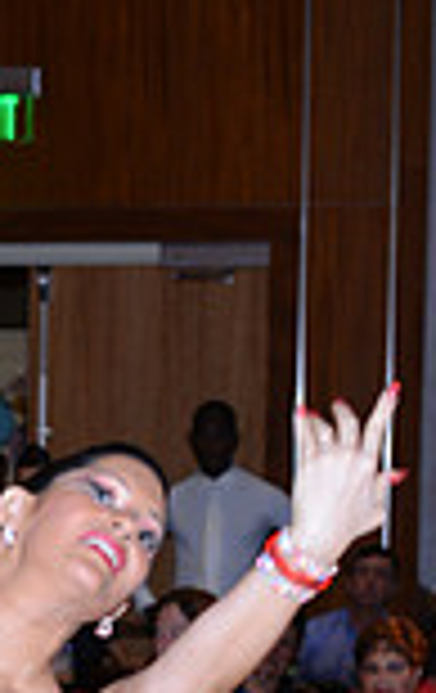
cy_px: 1260
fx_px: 5067
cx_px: -335
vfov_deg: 7.6
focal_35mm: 268
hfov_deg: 4.9
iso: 1000
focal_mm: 70
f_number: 4.5
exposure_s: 1/250
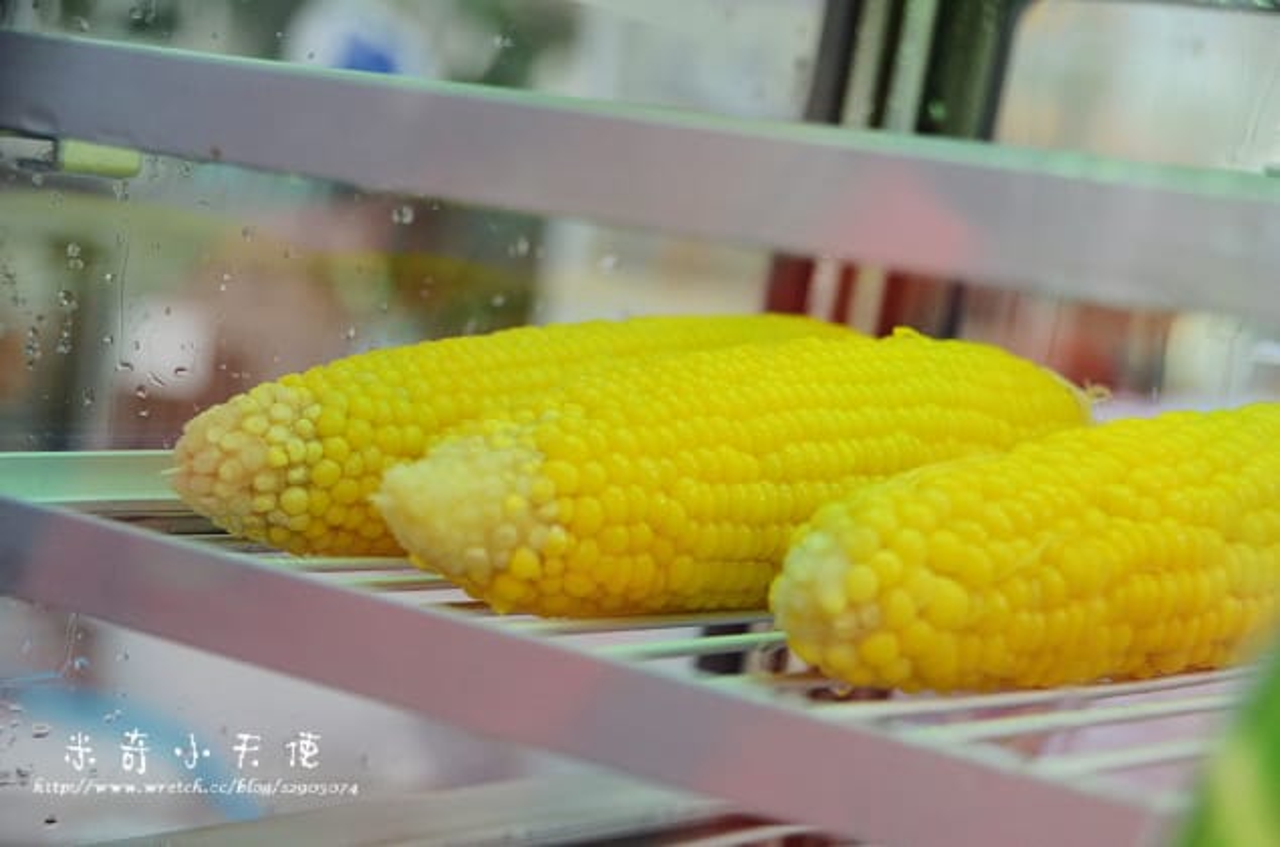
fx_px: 3458
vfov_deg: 14.0
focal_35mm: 98
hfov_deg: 21.0
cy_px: 424
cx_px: 640
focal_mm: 65
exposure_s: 1/320
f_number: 5
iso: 800
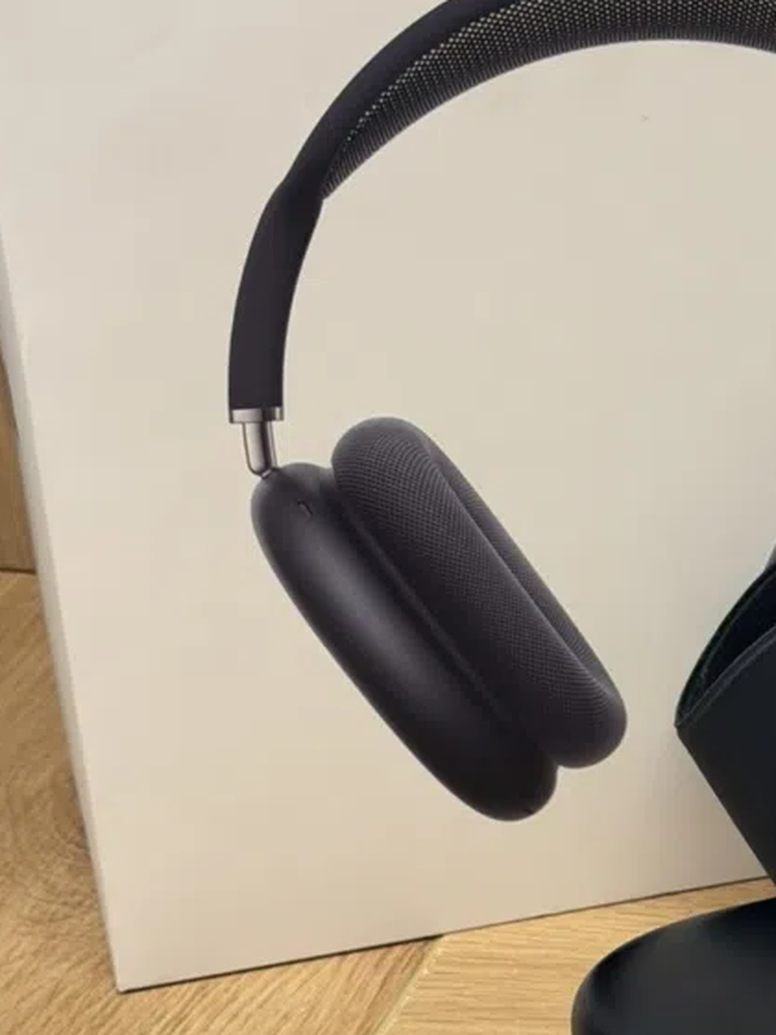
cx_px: 889
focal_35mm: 117
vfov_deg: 16.8
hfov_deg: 12.4
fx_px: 3497
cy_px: 666
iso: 100
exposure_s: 1/50
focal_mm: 6.76
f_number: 1.78
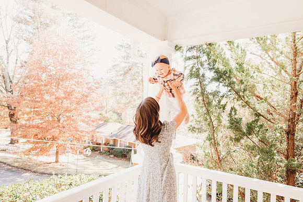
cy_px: 101
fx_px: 202
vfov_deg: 53.2
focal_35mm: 24
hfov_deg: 73.7
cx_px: 152
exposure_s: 1/160
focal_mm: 24
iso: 400
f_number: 4.5
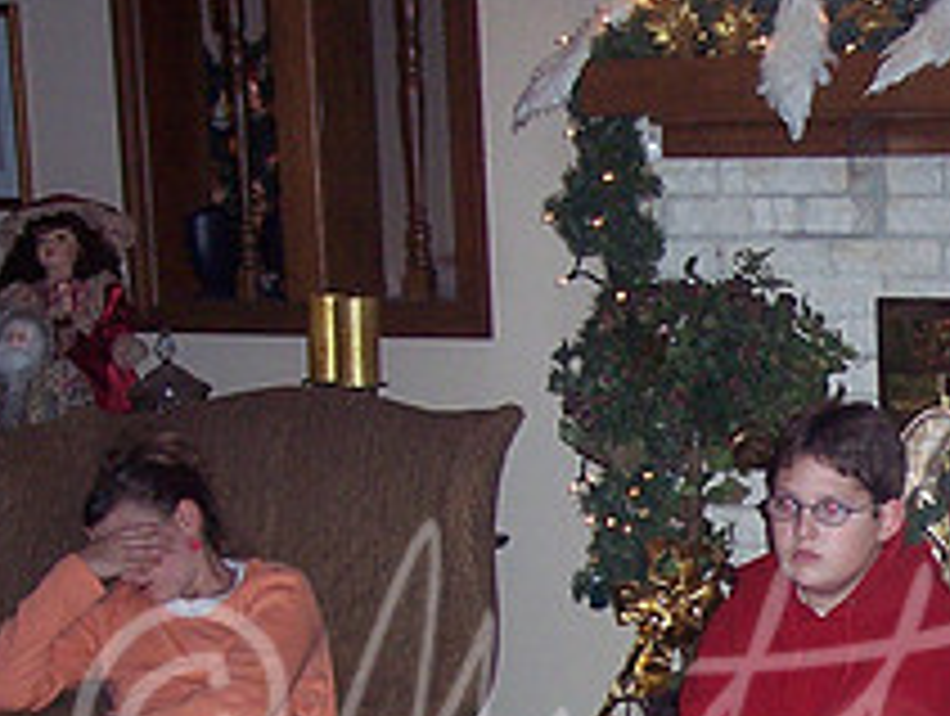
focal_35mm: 107
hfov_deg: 17.5
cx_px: 1139
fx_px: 2942
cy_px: 750
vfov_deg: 13.6
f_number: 2.8
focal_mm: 8
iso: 140
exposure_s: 1/60
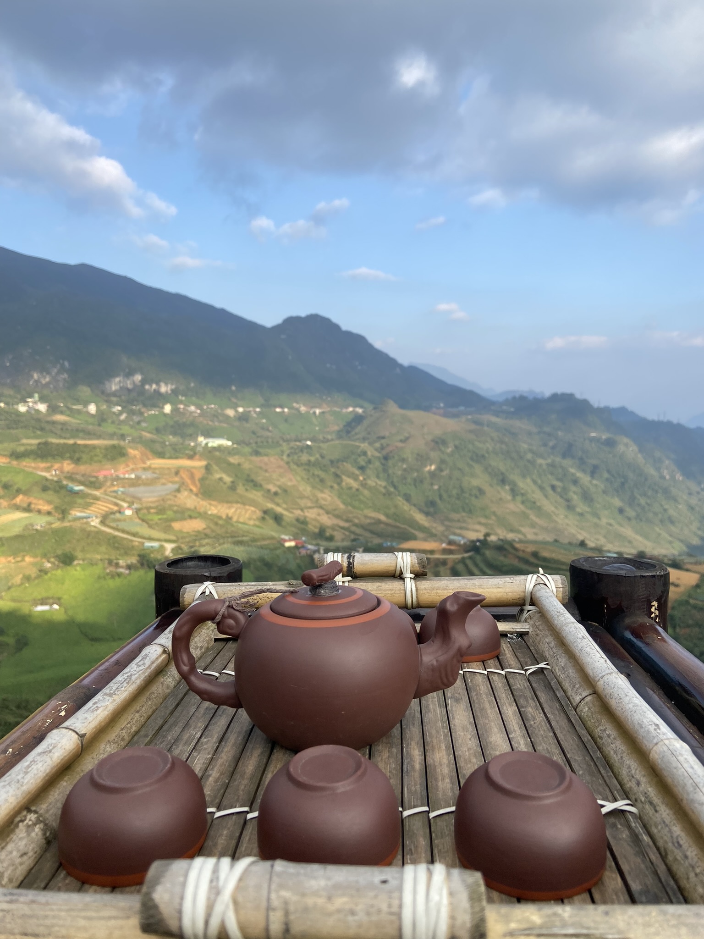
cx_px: 352
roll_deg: -0.2
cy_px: 470
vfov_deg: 67.3
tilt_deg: -5.7
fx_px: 705
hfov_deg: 53.1
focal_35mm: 26
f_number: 1.8
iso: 32
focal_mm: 4.25
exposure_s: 1/1063
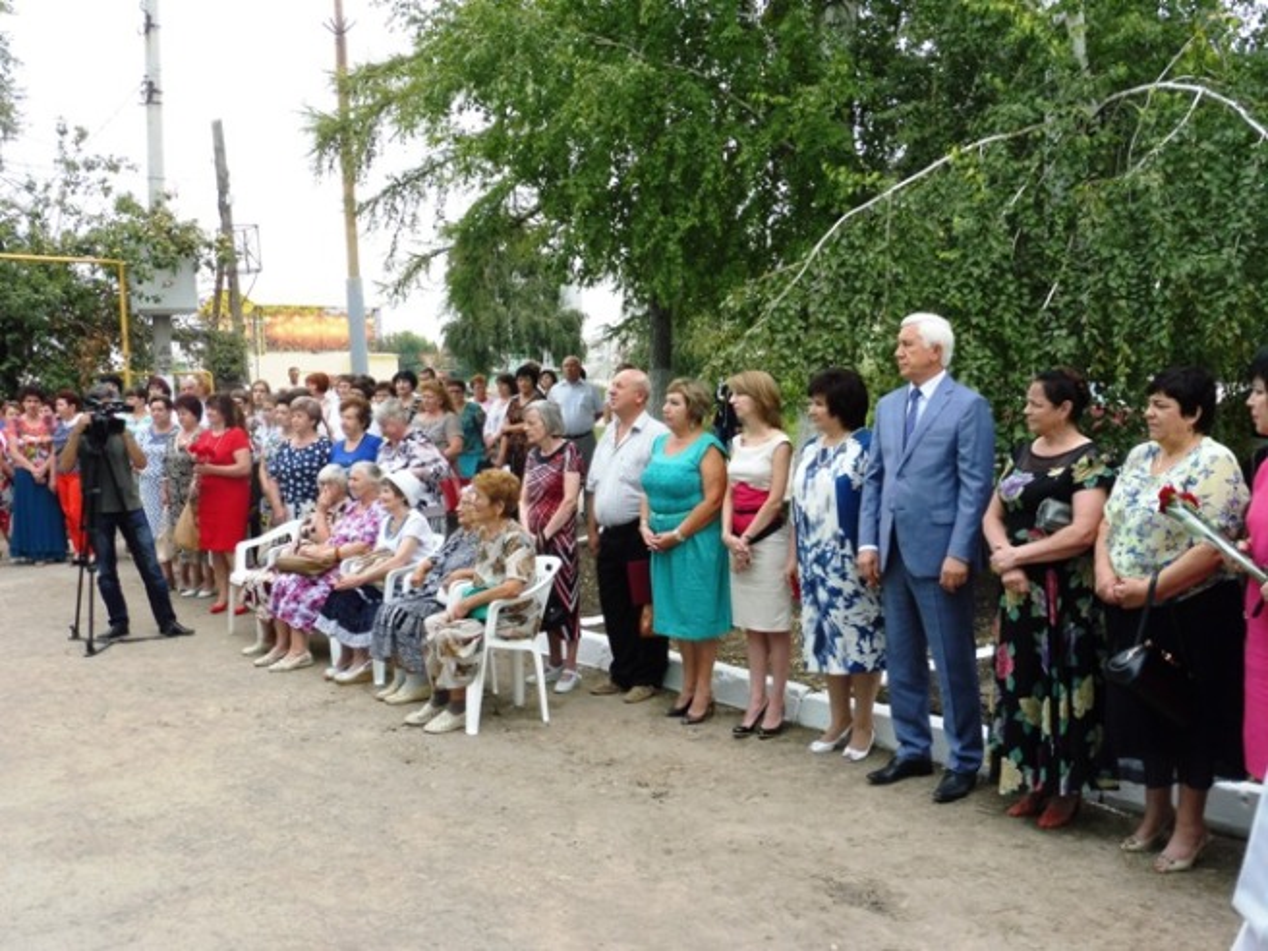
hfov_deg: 54.0
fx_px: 1245
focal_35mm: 34
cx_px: 634
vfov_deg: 41.8
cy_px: 476
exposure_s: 1/160
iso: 100
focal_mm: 6.1
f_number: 5
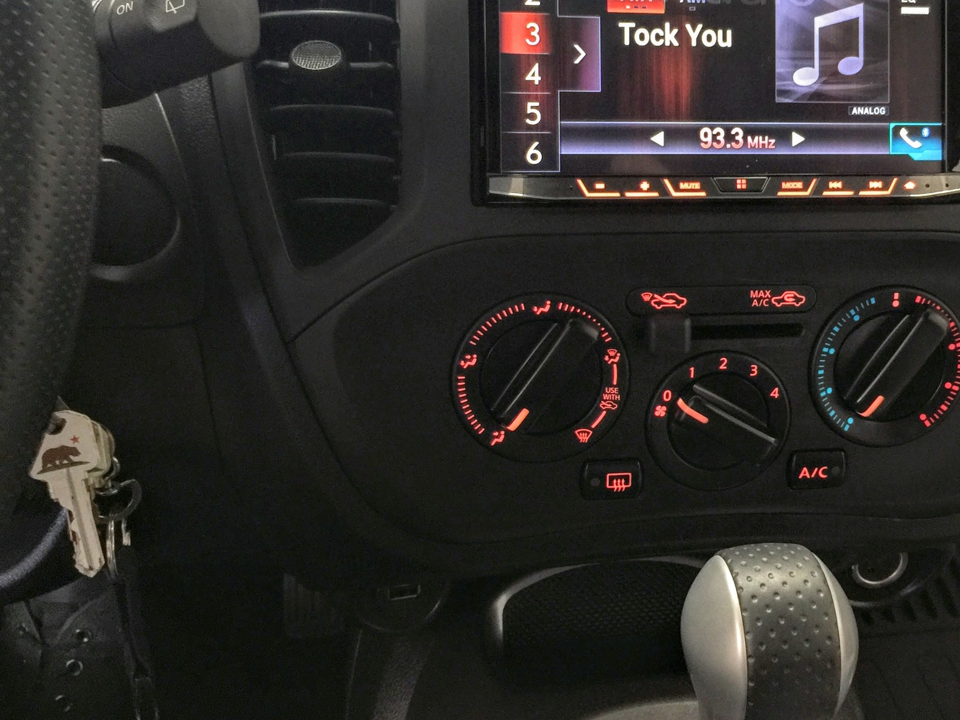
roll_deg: -4.2
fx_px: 1137
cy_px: 234
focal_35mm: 41
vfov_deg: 34.8
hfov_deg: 44.9
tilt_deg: -23.5
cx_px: 656
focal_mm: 4.15
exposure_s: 1/4
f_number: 2.2
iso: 80
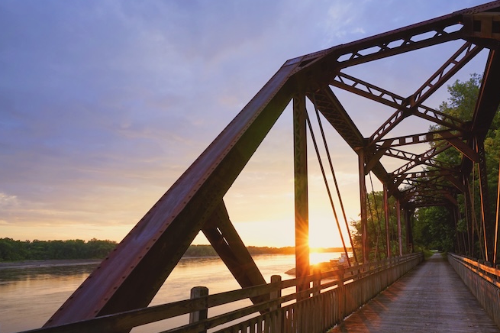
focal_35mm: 22
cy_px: 206
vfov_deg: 56.6
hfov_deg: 77.3
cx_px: 310
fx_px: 305
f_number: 8
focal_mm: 16
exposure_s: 1/25
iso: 100
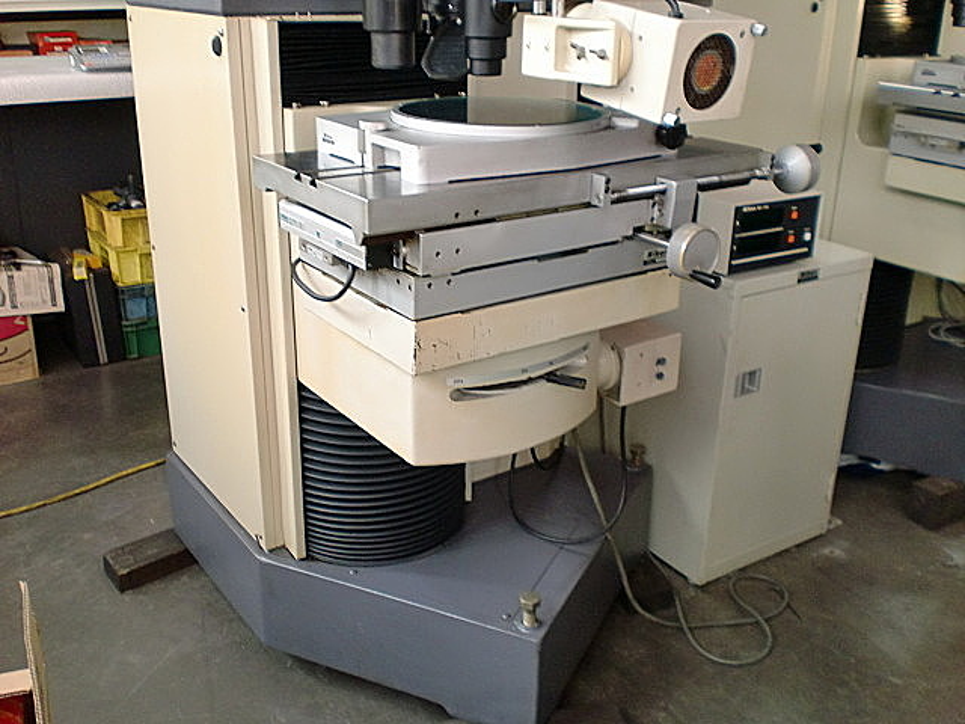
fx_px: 976
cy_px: 362
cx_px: 482
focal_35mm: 35
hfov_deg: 52.6
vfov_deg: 40.7
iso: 160
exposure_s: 1/60
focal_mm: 6.3
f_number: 3.1
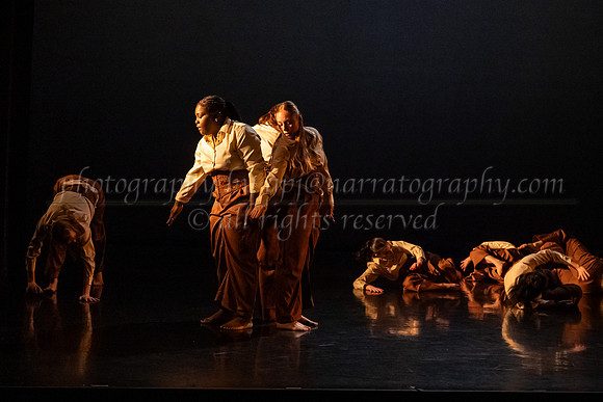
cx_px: 263
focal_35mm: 70
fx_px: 1165
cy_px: 160
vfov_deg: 19.6
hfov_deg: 29.0
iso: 4000
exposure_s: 1/400
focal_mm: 52
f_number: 4
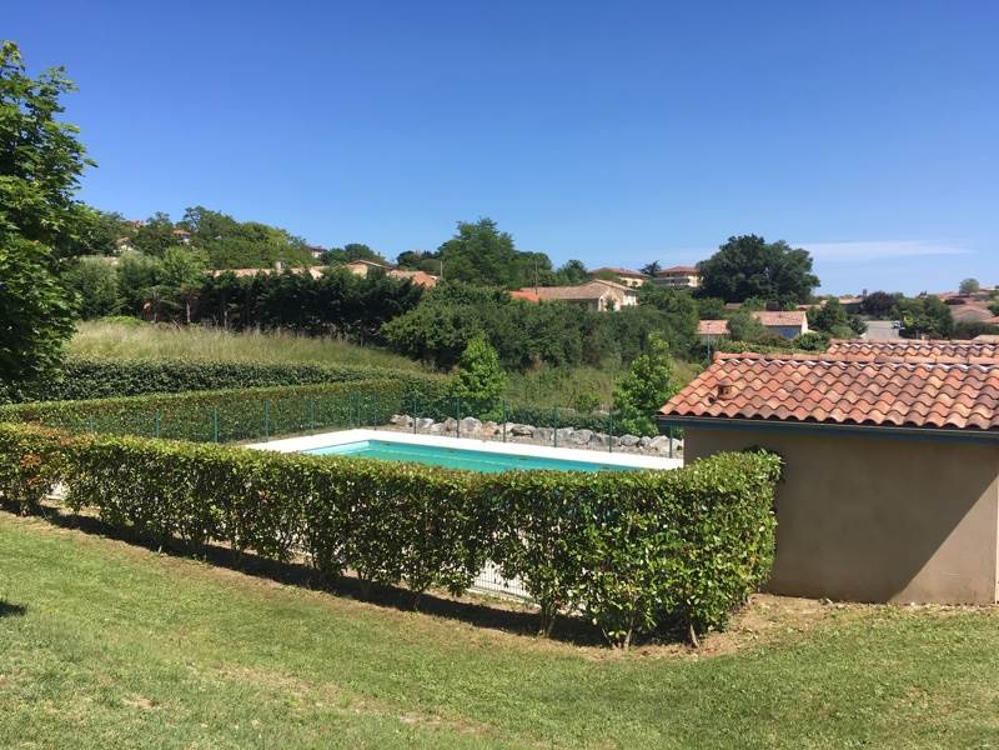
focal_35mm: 29
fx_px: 837
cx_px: 500
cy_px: 375
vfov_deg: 48.2
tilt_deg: -1.6
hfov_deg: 61.7
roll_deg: +0.7
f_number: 2.2
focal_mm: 4.15
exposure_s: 1/1282
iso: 25
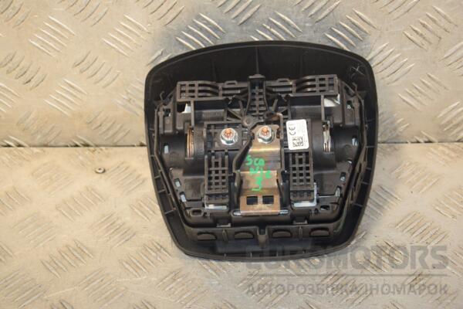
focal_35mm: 75
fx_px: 965
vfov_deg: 18.2
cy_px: 154
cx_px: 232
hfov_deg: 27.0
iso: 800
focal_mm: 50
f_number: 5.6
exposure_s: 1/200
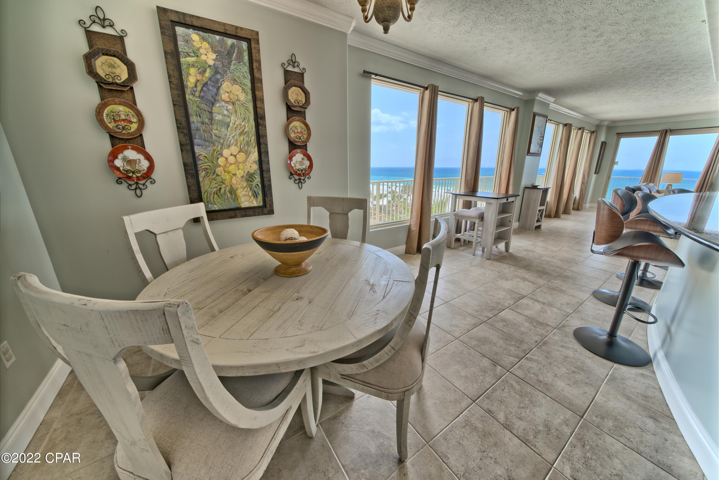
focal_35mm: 12
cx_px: 360
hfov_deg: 112.6
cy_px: 240
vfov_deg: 90.0
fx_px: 240
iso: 200
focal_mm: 12
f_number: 19
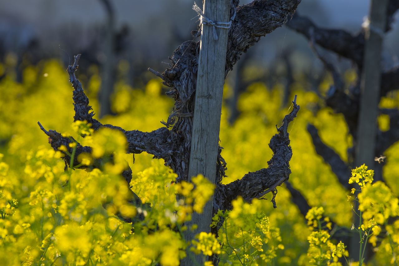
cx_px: 200
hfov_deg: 10.3
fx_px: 2217
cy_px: 133
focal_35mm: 200
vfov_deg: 6.9
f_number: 8
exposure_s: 1/125
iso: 200
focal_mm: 200
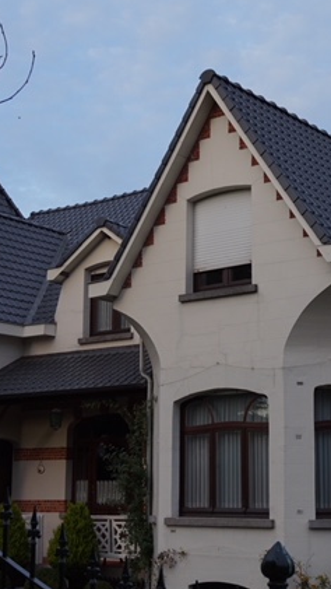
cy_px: 295
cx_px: 191
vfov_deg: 31.4
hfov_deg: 18.0
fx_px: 1045
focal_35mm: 67
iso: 100
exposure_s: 1/80
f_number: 5.6
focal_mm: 28
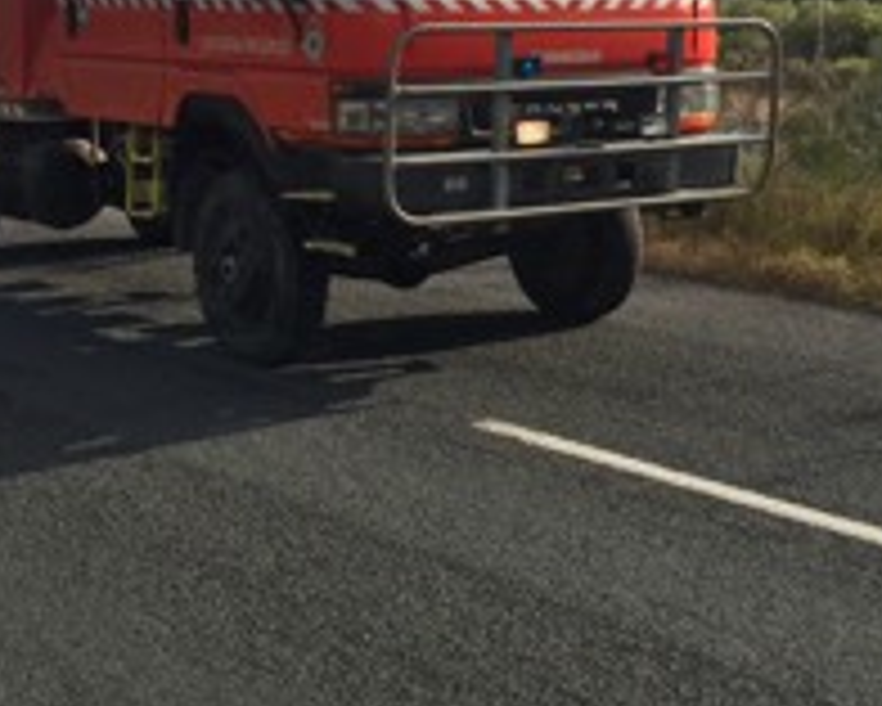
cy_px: 9
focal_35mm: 75
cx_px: 396
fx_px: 1959
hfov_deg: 25.4
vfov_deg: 19.9
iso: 32
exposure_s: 1/1582
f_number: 2.2
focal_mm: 4.15
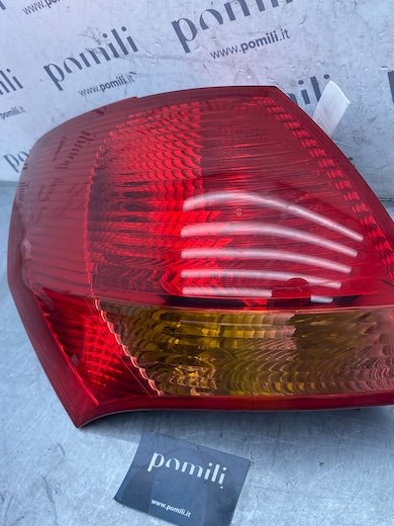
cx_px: 219
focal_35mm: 32
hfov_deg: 44.1
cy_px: 317
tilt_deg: -52.3
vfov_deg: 56.4
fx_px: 486
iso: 32
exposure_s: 1/669
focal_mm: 4.25
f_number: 1.8
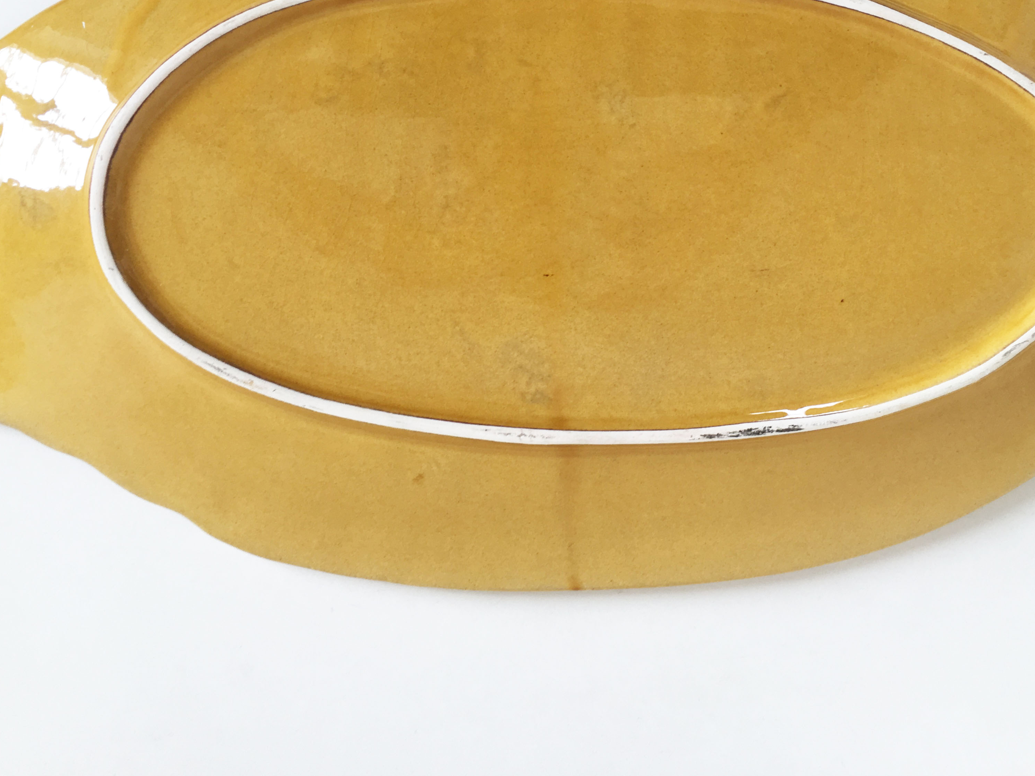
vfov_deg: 36.4
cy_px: 259
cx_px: 578
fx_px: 1166
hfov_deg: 47.8
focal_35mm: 39
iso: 32
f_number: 2.2
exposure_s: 1/50
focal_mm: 4.15
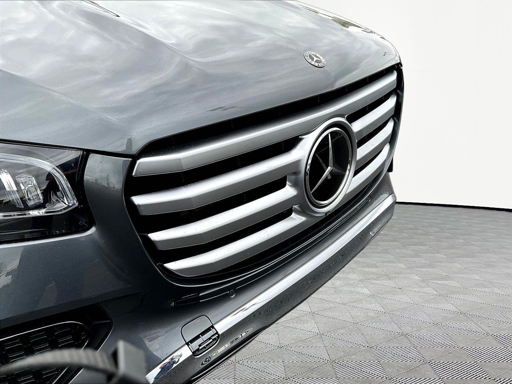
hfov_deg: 61.7
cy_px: 192
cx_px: 256
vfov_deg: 48.2
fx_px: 429
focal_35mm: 29
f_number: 1.8
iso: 25
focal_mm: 3
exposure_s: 1/383
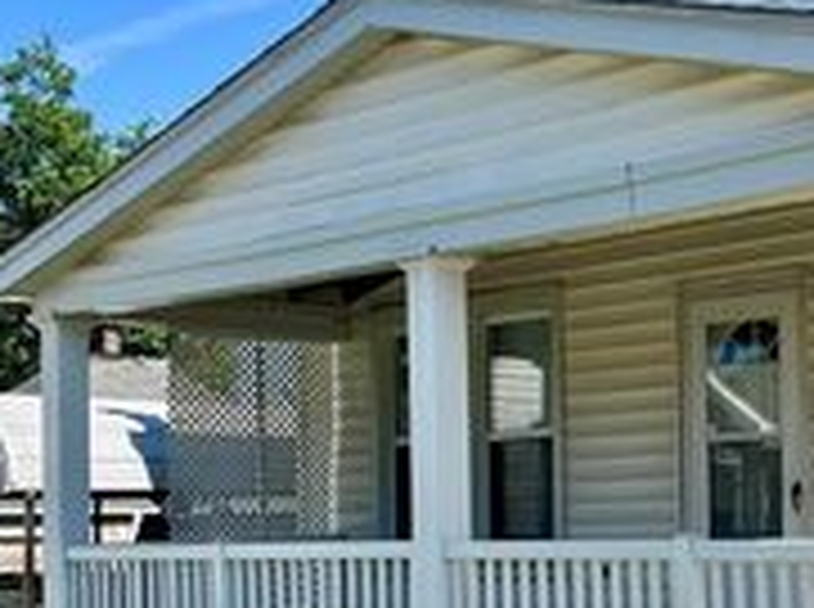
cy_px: 466
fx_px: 1690
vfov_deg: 20.2
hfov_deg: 26.0
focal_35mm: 72
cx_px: 765
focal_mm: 5.7
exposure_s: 1/3571
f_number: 1.5
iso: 50
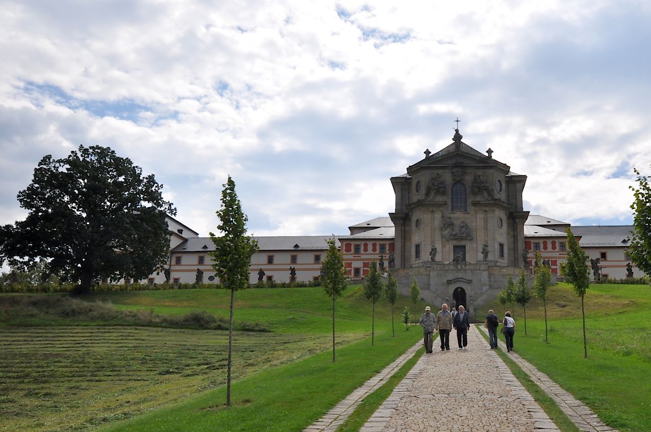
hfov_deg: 56.0
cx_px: 437
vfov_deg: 39.8
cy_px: 249
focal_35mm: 33
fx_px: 596
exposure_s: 1/640
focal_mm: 14
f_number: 13
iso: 320
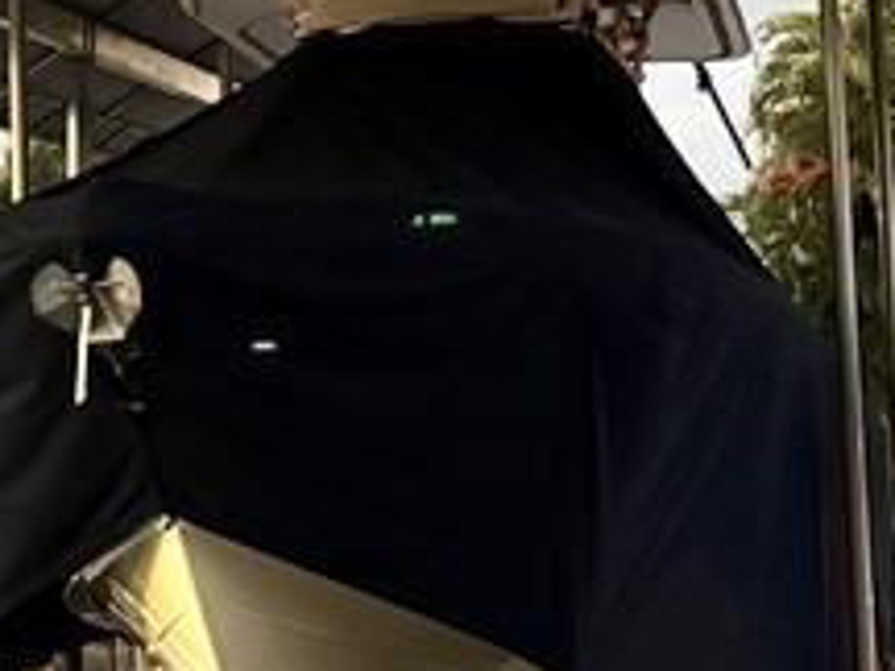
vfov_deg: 13.0
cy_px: 480
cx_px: -336
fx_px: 2947
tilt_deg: -0.2
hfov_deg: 16.2
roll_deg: +1.2
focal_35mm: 114
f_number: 1.78
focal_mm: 6.76
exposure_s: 1/40
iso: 1000
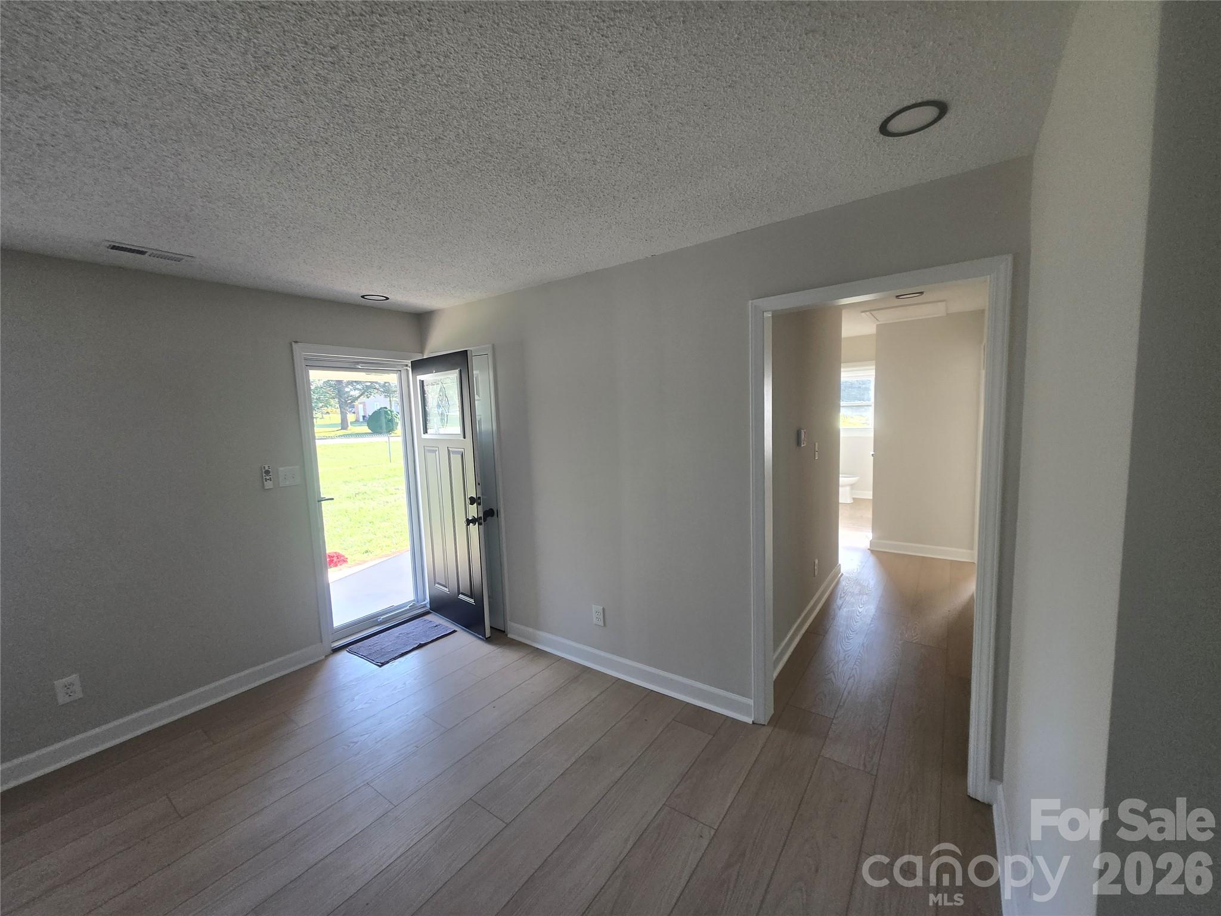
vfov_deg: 89.9
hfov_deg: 106.2
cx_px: 610
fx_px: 459
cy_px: 458
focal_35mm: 13
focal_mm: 1.7
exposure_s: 1/60
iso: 64
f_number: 2.2
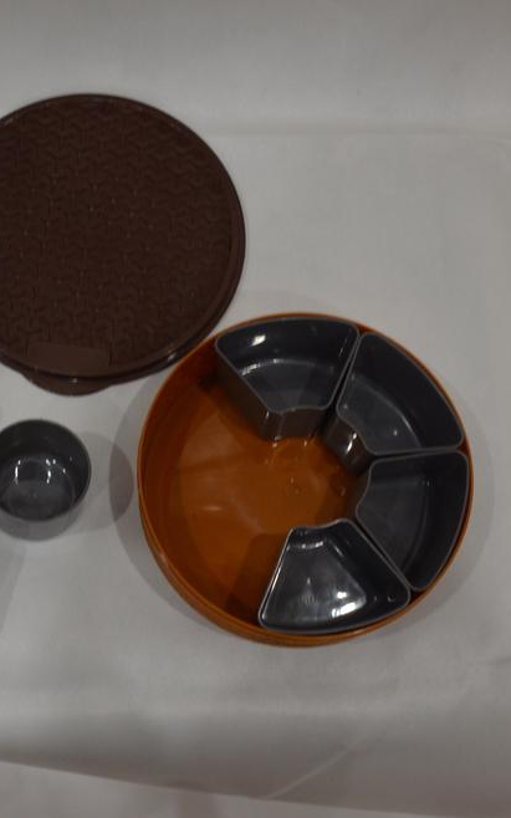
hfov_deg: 25.3
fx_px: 1137
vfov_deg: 39.6
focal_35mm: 51
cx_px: 193
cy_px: 410
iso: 800
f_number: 4
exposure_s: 1/60
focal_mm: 22
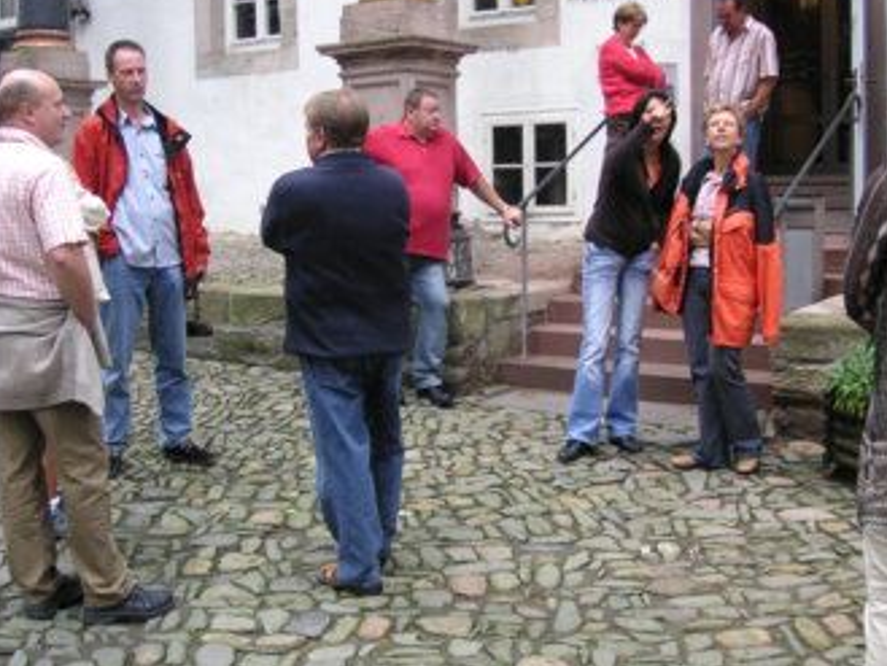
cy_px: 278
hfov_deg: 42.1
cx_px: 423
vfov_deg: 32.1
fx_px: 1154
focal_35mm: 45
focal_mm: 6.1
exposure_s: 1/90
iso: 50
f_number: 2.8
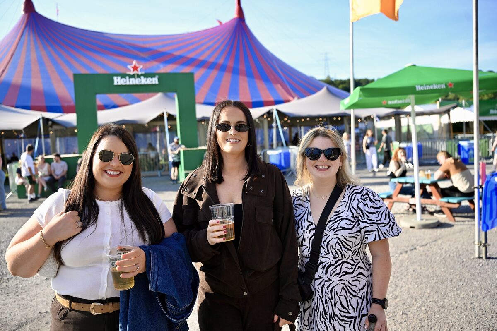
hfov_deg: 62.8
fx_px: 407
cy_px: 166
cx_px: 248
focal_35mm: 30
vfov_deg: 44.3
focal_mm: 29.5
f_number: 3.2
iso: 180
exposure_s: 1/800
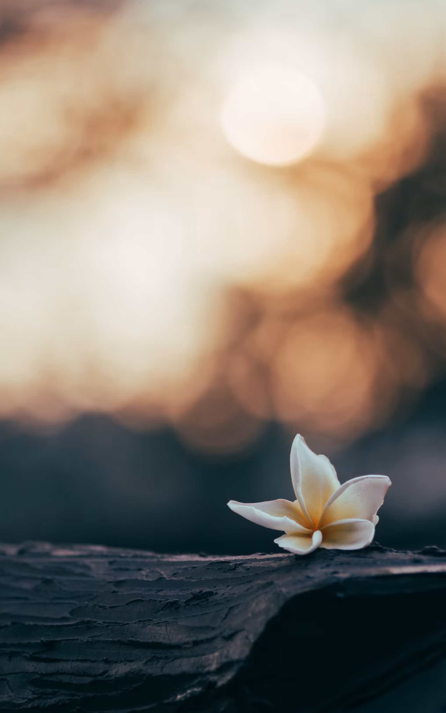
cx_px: 259
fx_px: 3325
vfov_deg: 12.2
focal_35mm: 171
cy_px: 339
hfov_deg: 7.7
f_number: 3.2
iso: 125
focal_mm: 90
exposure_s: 1/400
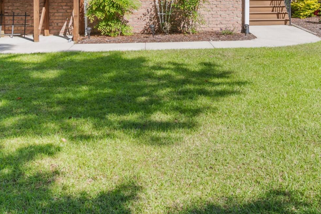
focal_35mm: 46
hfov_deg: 42.3
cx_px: 207
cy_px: -6
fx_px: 410
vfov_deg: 27.4
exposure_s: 1/160
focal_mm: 10
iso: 100
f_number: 6.3
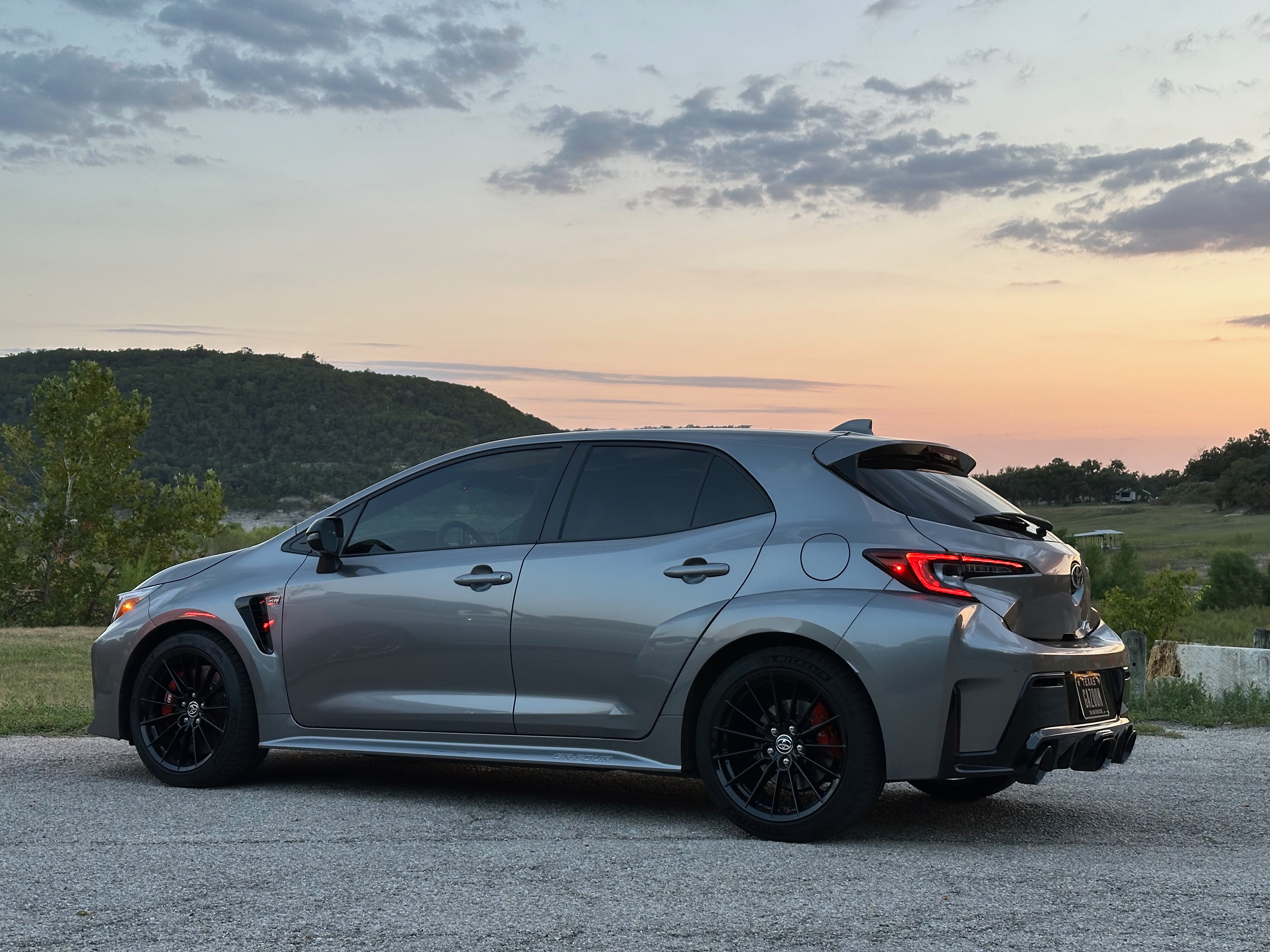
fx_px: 1761
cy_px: 476
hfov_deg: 39.7
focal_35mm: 48
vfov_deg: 30.3
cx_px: 635
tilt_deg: -1.1
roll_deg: -0.7
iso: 50
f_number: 1.78
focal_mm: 6.86
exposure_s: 1/211
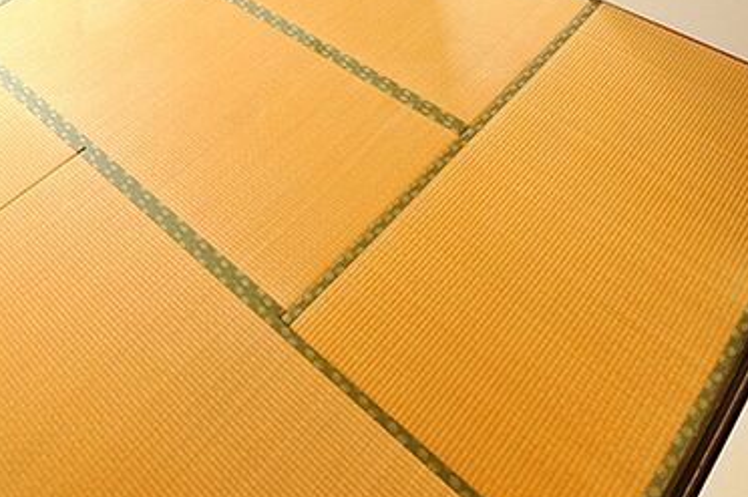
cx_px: 249
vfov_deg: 40.7
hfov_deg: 59.0
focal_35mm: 31
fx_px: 643
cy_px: 111
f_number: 3.5
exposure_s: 1/125
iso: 400
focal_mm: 6.7
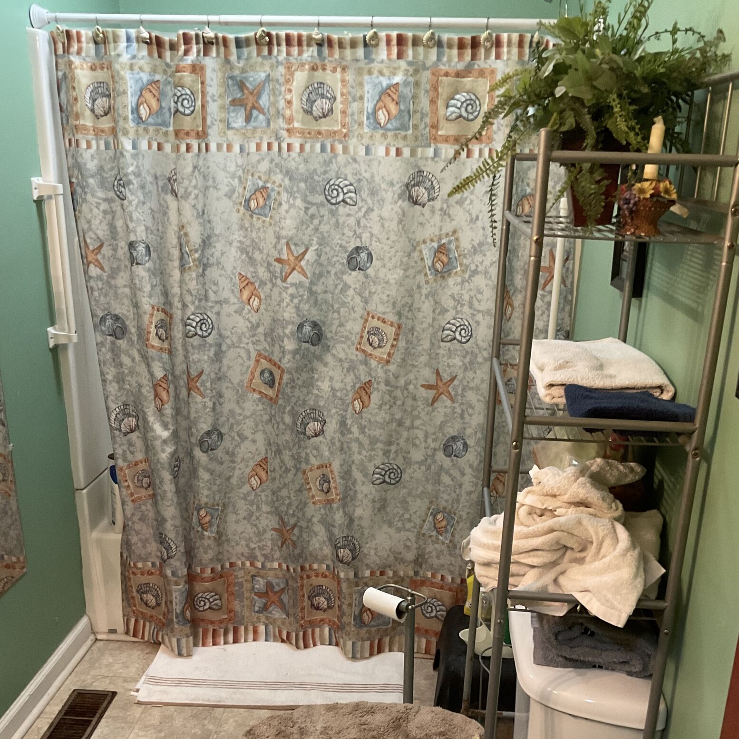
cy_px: 493
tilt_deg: -20.5
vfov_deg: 43.2
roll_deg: -0.3
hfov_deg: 43.9
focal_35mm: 38
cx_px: 365
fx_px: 918
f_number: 1.8
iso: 200
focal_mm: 3
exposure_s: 1/40
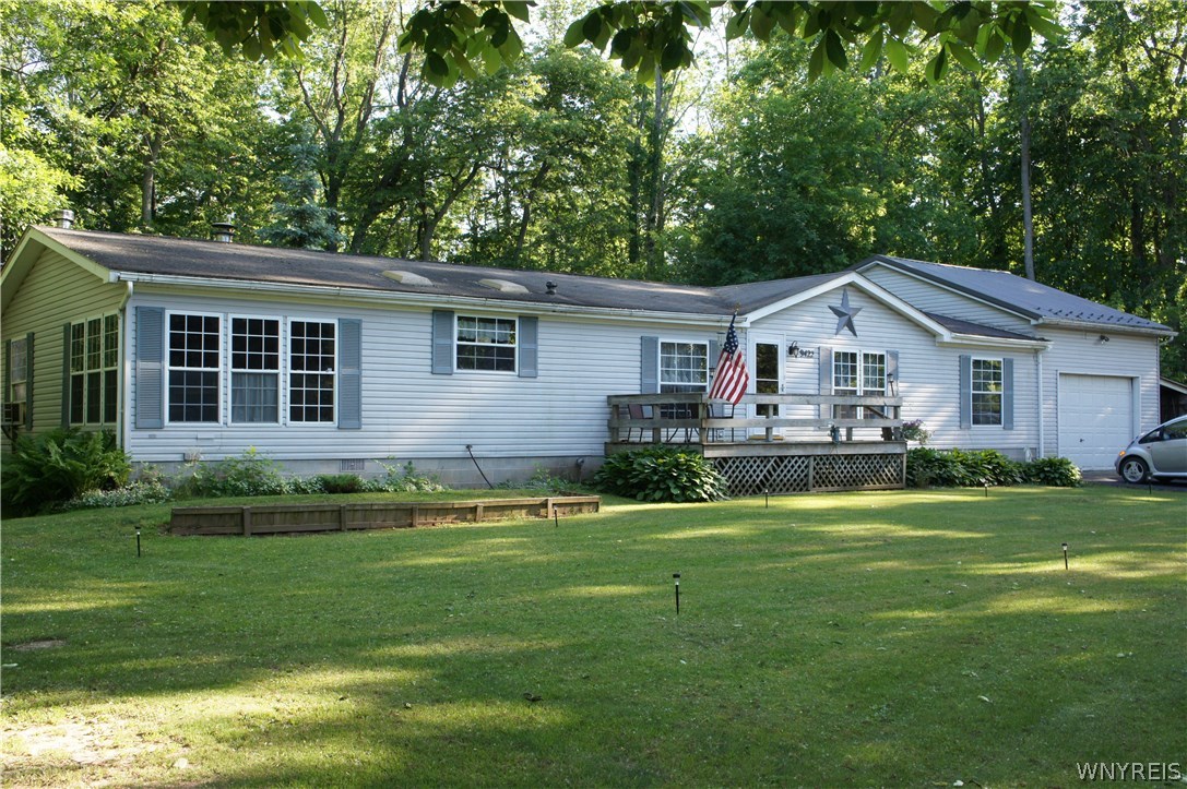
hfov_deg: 53.2
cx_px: 594
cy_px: 394
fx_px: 1186
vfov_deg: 36.8
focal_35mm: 36
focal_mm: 24
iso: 200
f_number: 8
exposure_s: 1/100
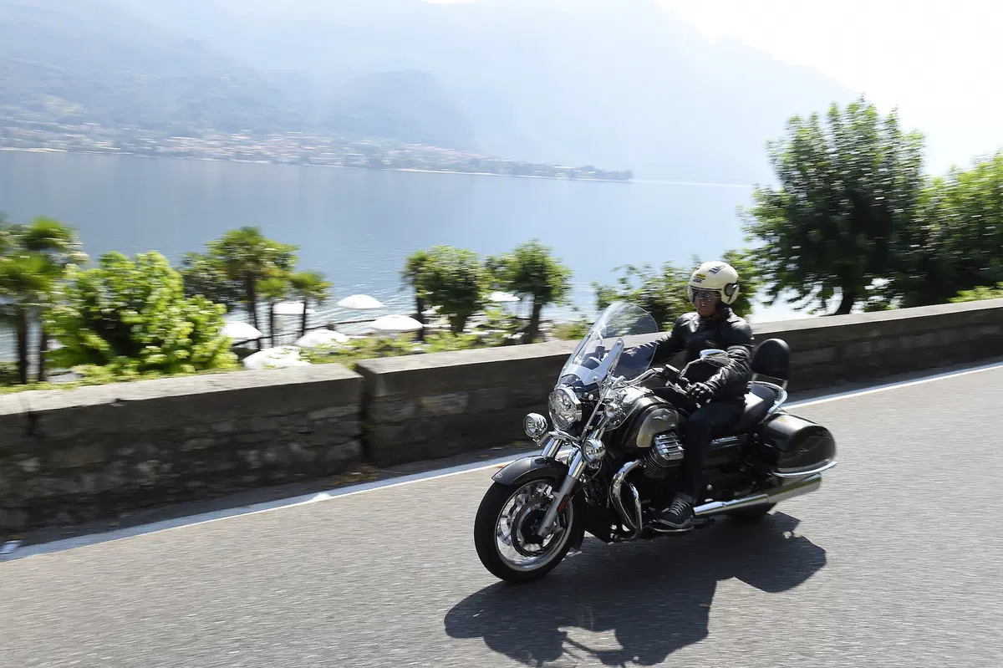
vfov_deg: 42.3
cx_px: 502
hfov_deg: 60.3
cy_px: 334
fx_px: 863
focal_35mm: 31
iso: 160
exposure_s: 1/160
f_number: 8
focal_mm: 31
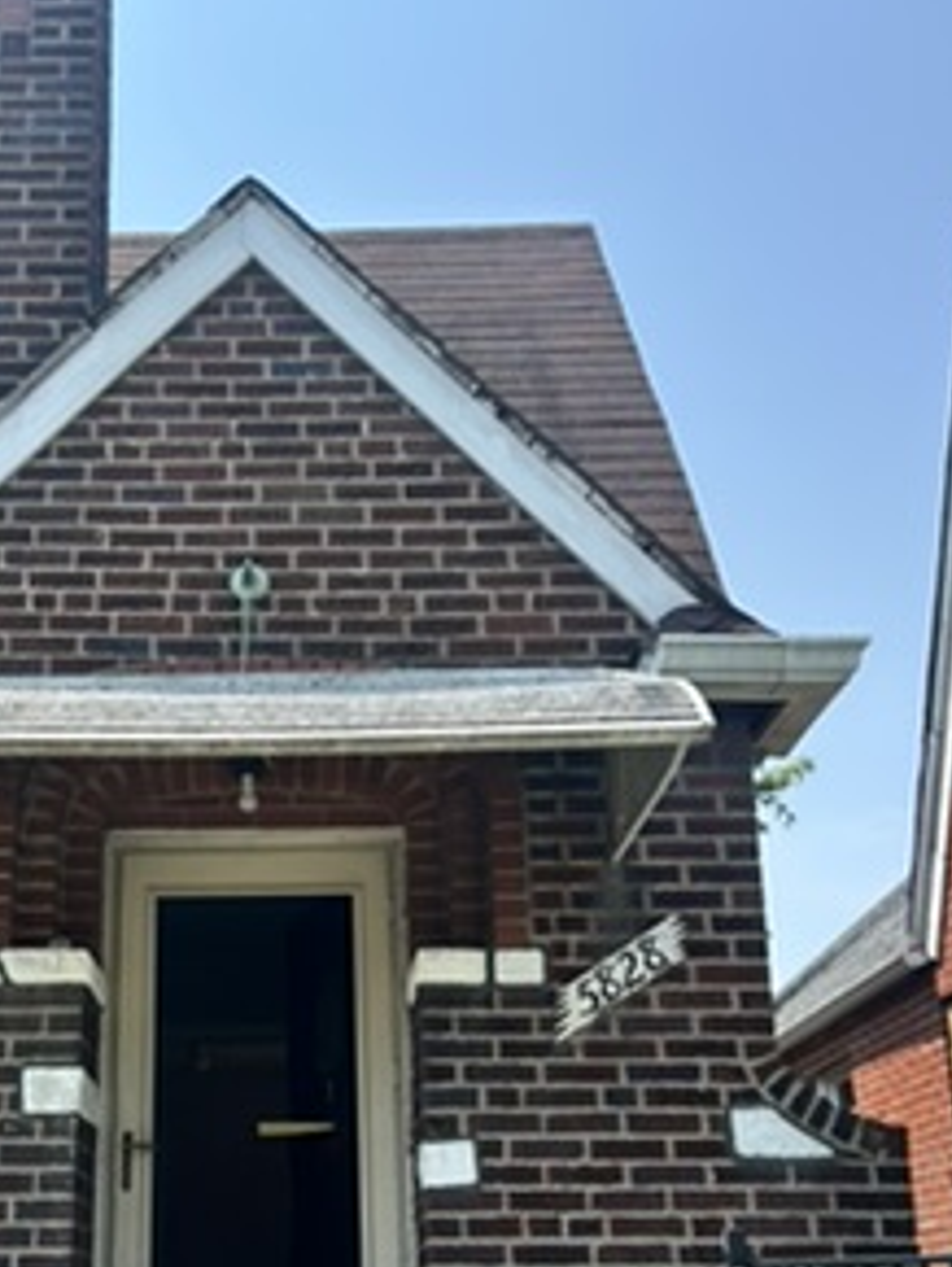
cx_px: 293
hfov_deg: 33.3
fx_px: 1574
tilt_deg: +16.7
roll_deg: +0.3
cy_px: 861
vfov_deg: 43.1
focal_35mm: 43
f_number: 1.5
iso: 50
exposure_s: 1/2695
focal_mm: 5.7
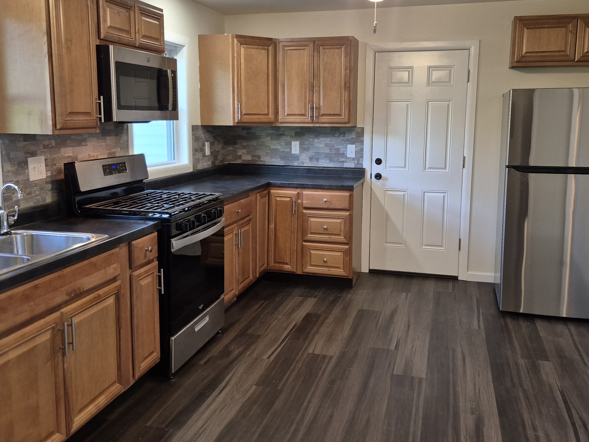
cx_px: 302
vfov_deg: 44.1
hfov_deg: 56.8
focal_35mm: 32
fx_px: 544
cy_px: 198
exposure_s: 1/120
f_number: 1.8
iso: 200
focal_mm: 5.4
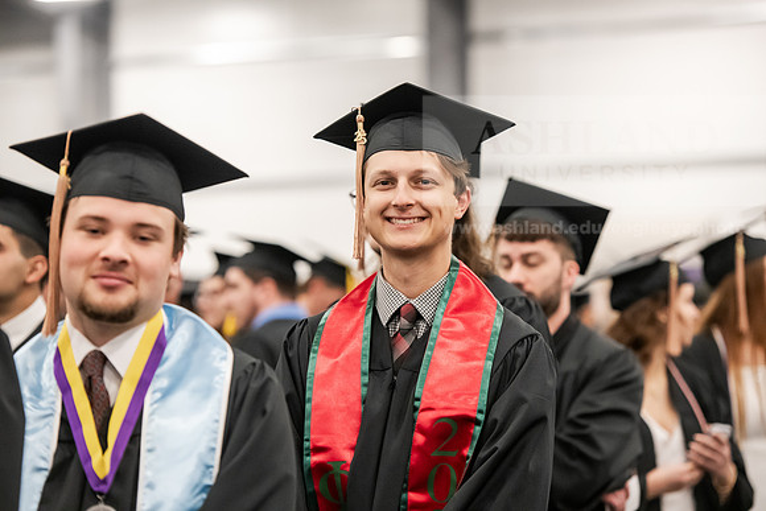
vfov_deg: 10.2
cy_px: 256
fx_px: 2873
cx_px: 383
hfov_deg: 15.2
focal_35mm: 135
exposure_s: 1/200
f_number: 3.5
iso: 4000
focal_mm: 135
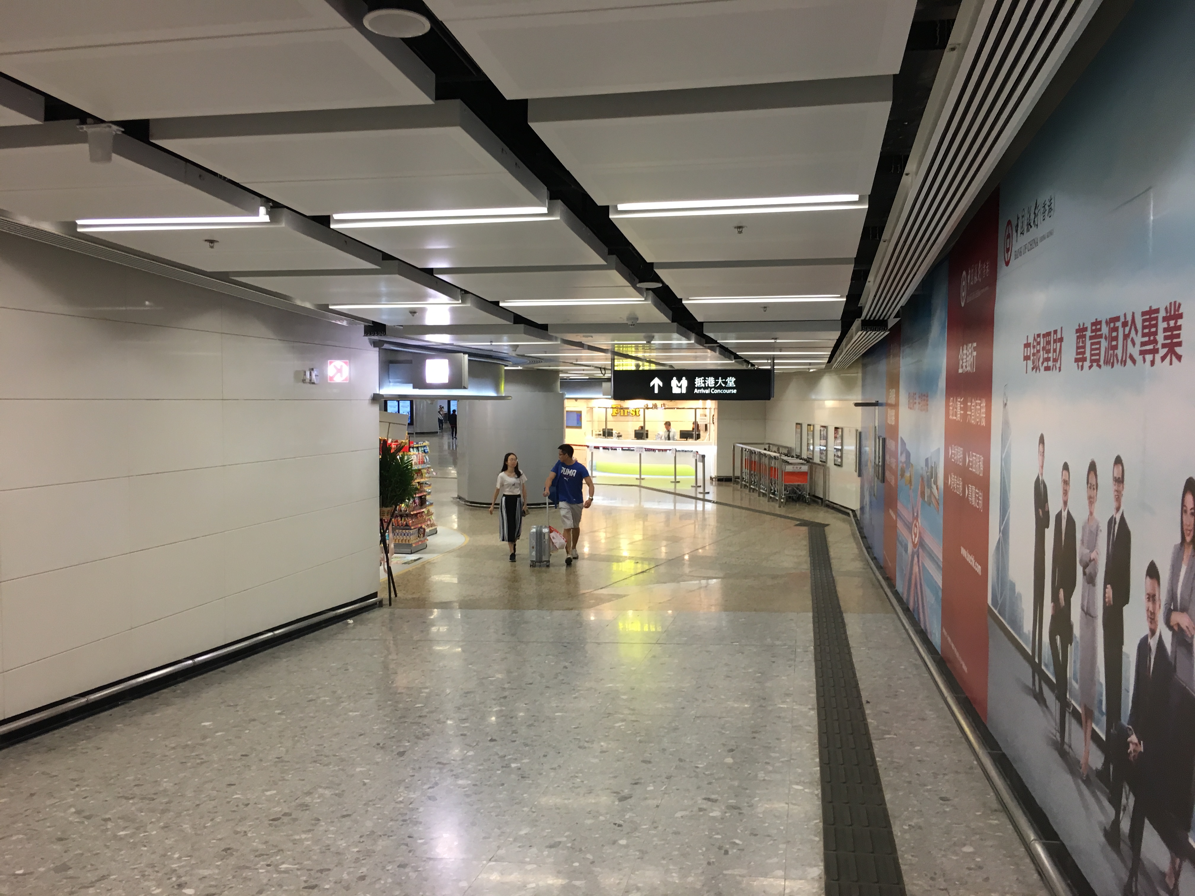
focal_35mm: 29
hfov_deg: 61.7
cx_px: 598
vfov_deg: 48.2
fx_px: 1001
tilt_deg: -3.2
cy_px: 448
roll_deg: +0.7
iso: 80
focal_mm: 4.15
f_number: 2.2
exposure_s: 1/33
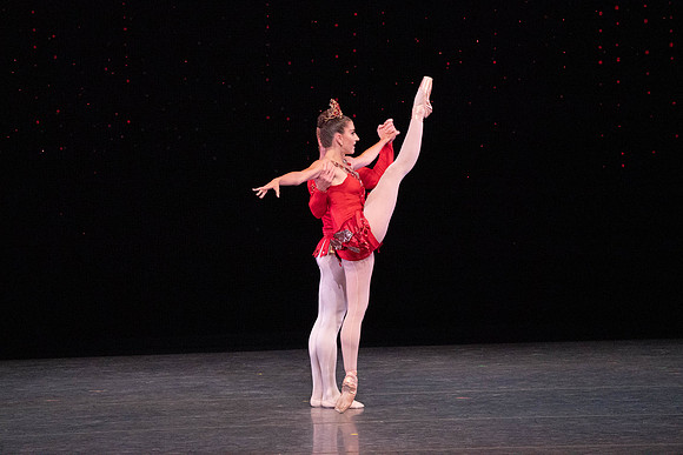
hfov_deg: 5.4
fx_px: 7306
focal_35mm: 385
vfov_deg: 3.6
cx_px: 342
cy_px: 228
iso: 16000
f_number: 11
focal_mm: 385
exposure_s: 1/500
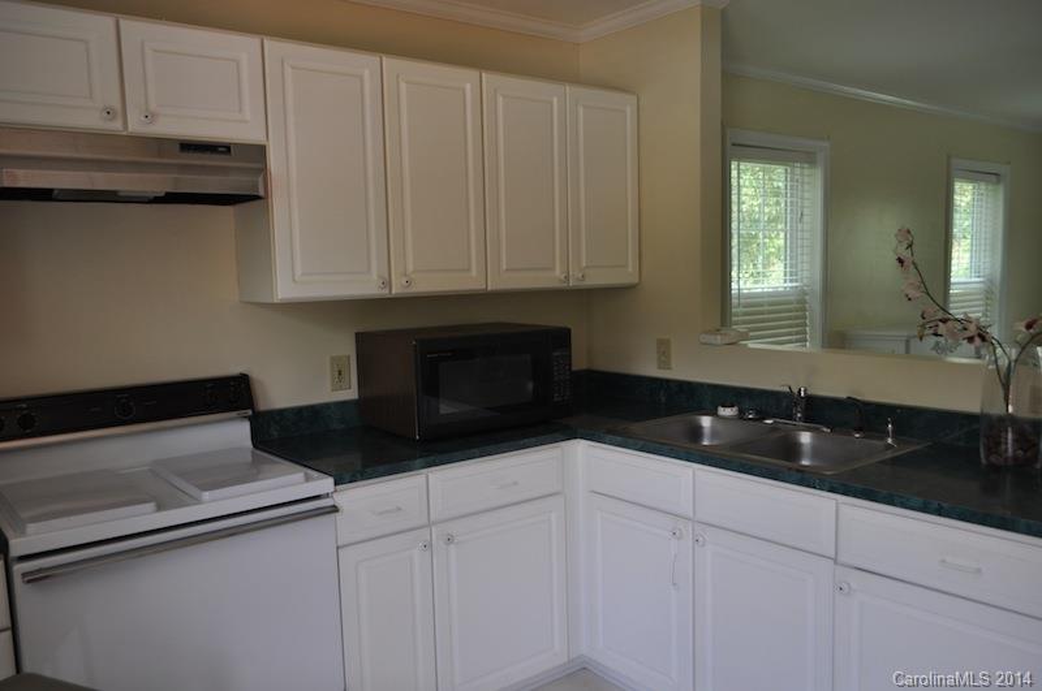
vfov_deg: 47.8
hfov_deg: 67.5
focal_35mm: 27
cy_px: 346
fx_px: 780
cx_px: 521
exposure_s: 1/60
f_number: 4
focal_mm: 18
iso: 400
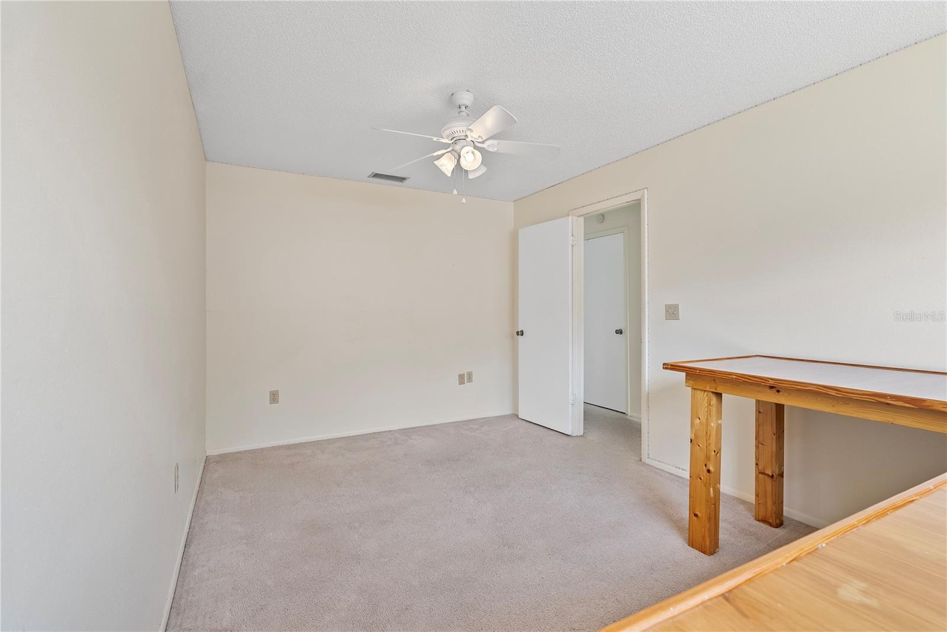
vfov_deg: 73.8
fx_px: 421
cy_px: 316
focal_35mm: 16
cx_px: 474
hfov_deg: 96.7
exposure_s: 1/6
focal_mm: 16
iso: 640
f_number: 8
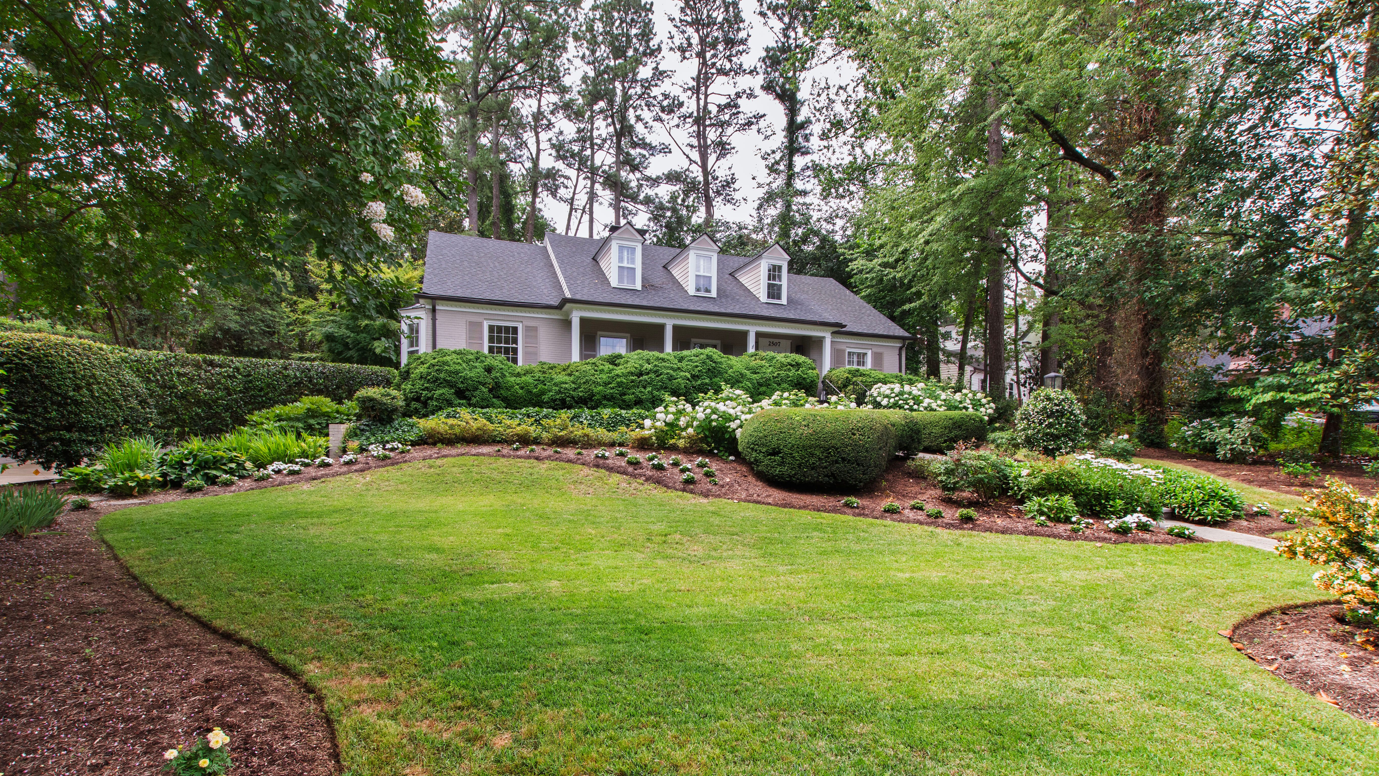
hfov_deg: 99.4
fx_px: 585
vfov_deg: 66.5
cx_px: 678
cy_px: 465
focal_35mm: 16
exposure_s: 1/125
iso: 500
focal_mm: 10
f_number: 8
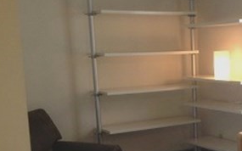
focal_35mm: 78
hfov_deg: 25.5
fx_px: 514
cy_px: 129
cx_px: 225
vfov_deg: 16.5
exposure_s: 1/20
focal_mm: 4.28
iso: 80
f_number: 2.4
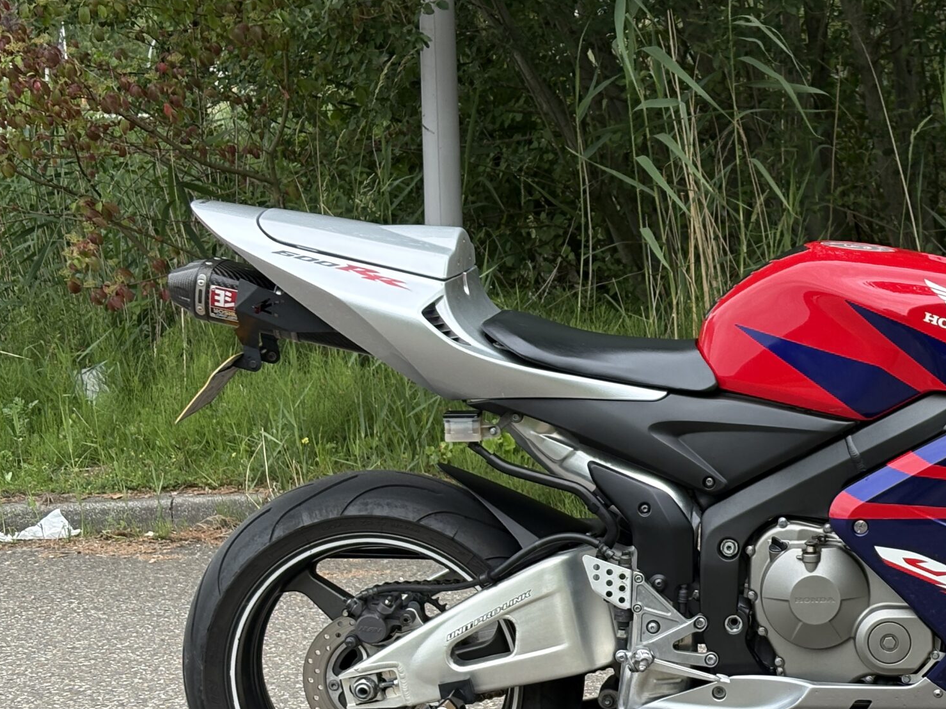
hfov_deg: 21.4
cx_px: 810
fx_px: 2459
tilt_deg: -10.8
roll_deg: +2.6
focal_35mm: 90
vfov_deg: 16.3
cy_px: 561
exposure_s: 1/157
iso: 64
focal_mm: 5.96
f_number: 1.6
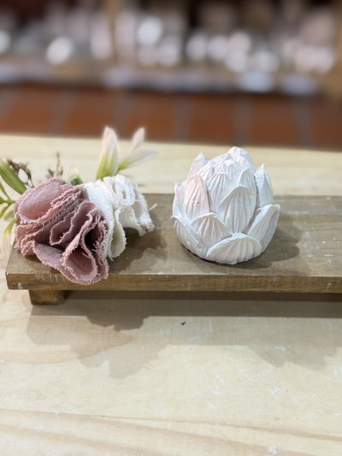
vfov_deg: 39.6
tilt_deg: -38.4
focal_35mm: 48
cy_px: 228
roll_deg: -1.3
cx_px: 171
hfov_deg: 30.3
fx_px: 632
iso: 125
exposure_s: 1/50
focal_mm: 6.76
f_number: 1.78
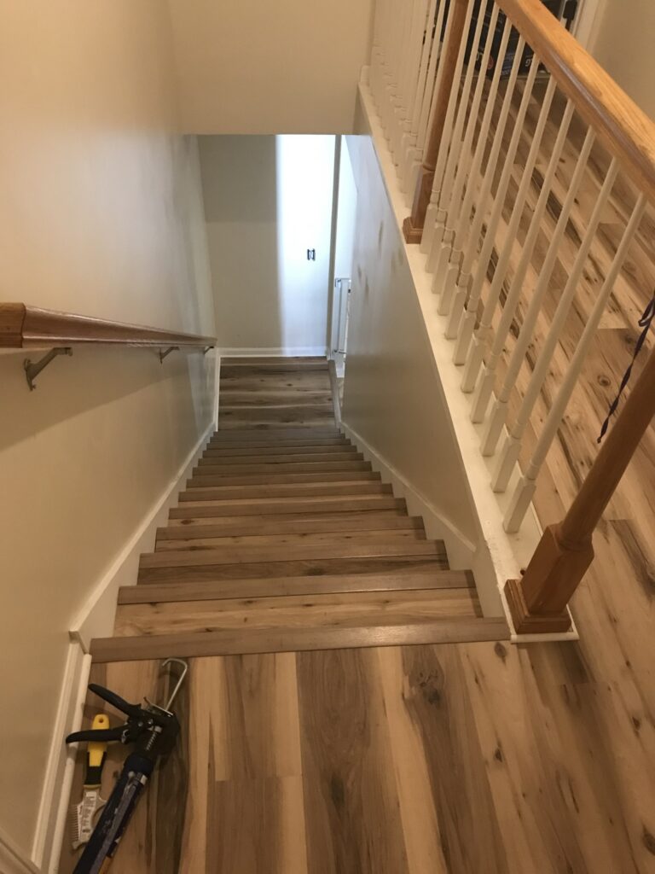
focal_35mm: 28
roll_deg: -2.9
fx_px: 706
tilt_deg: -43.8
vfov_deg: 63.4
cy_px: 437
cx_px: 328
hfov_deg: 49.7
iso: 100
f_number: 1.8
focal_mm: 3.99
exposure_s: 1/9
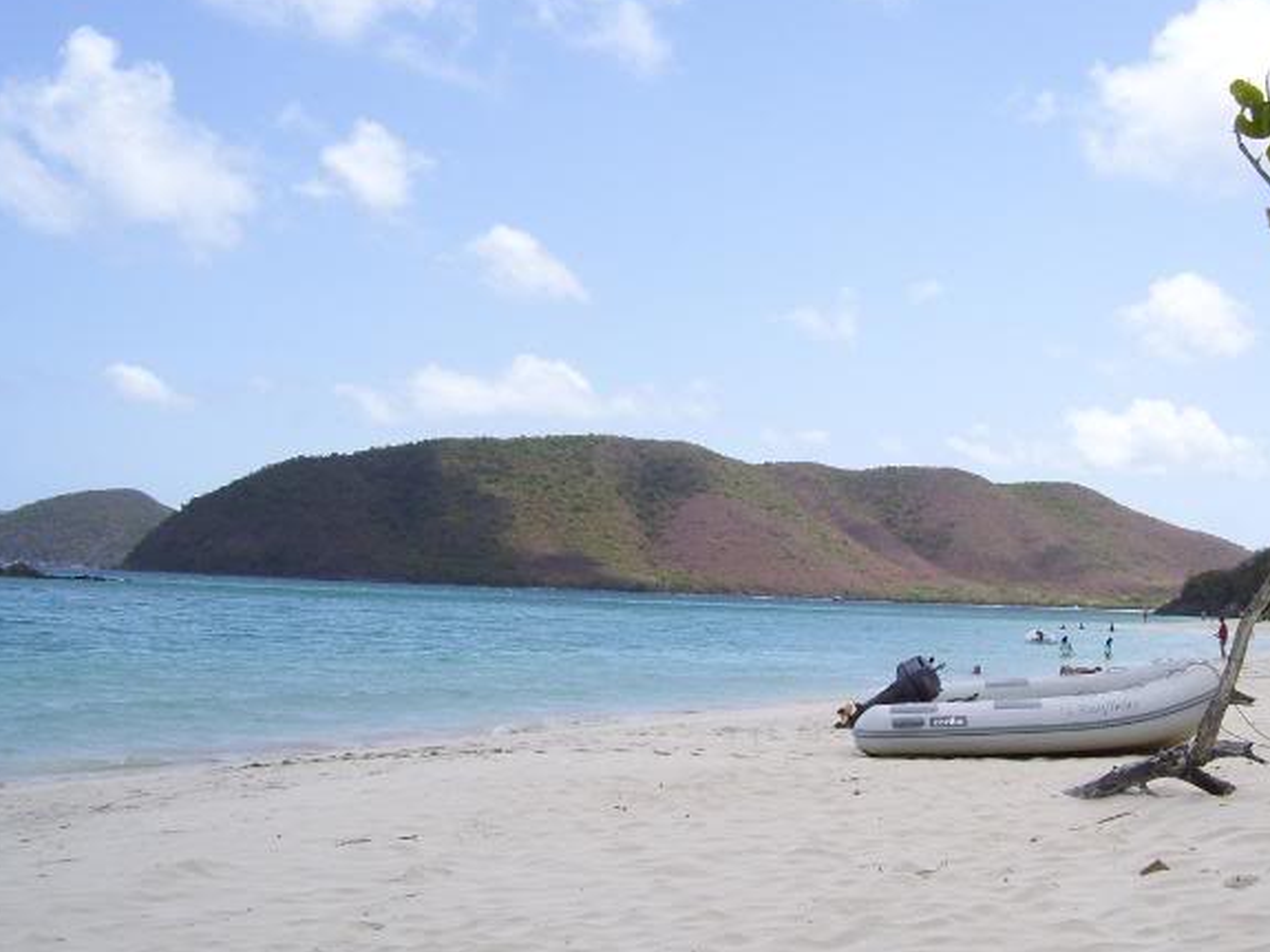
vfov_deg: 29.1
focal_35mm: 50
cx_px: 792
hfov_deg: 38.0
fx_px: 1834
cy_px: 490
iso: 80
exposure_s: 1/400
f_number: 4.8
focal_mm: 6
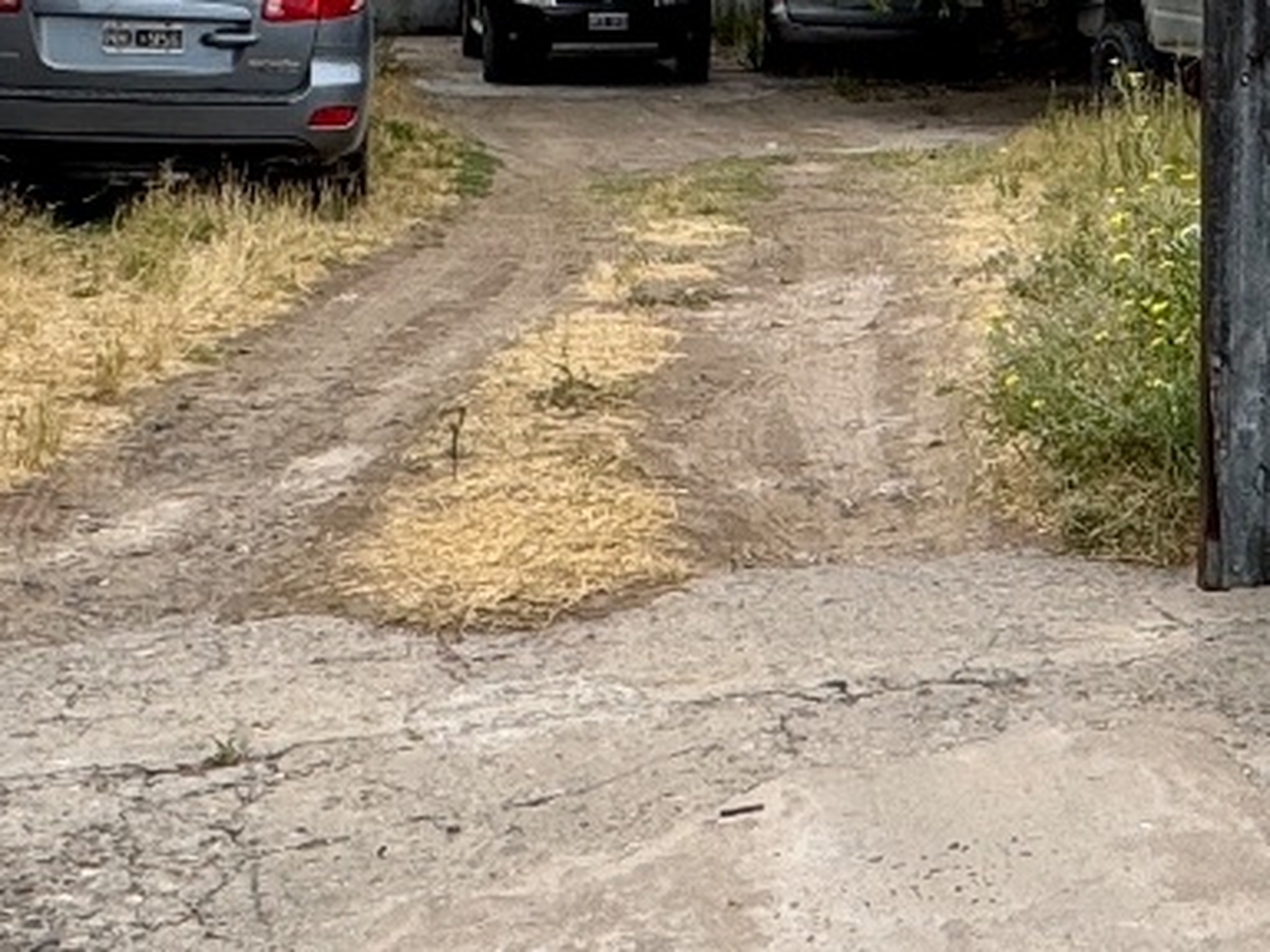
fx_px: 2568
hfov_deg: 24.8
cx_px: 1558
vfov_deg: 20.5
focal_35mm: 70
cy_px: 79
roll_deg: -0.5
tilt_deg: -3.4
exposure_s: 1/921
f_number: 2.2
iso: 40
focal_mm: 2.22
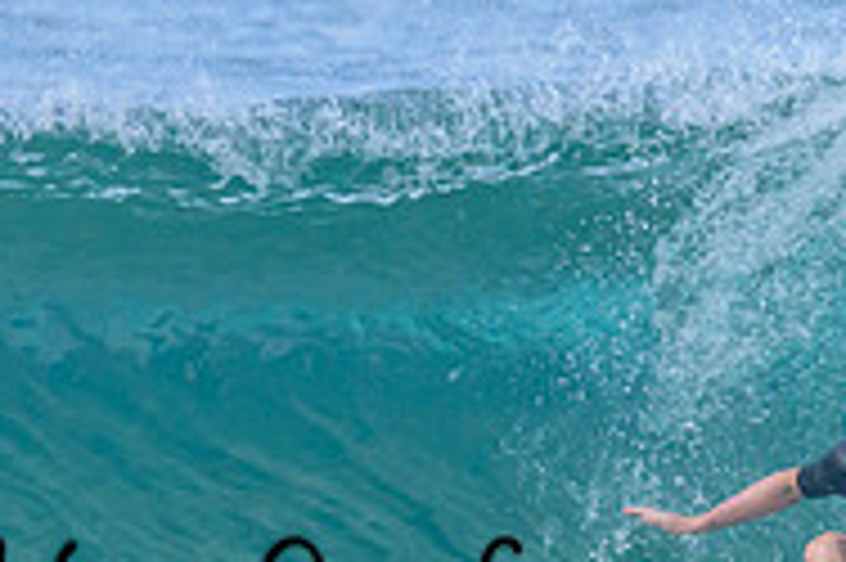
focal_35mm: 1946
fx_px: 45690
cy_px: 341
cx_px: 587
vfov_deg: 0.7
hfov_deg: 1.1
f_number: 10
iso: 1250
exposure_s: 1/2000
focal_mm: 500
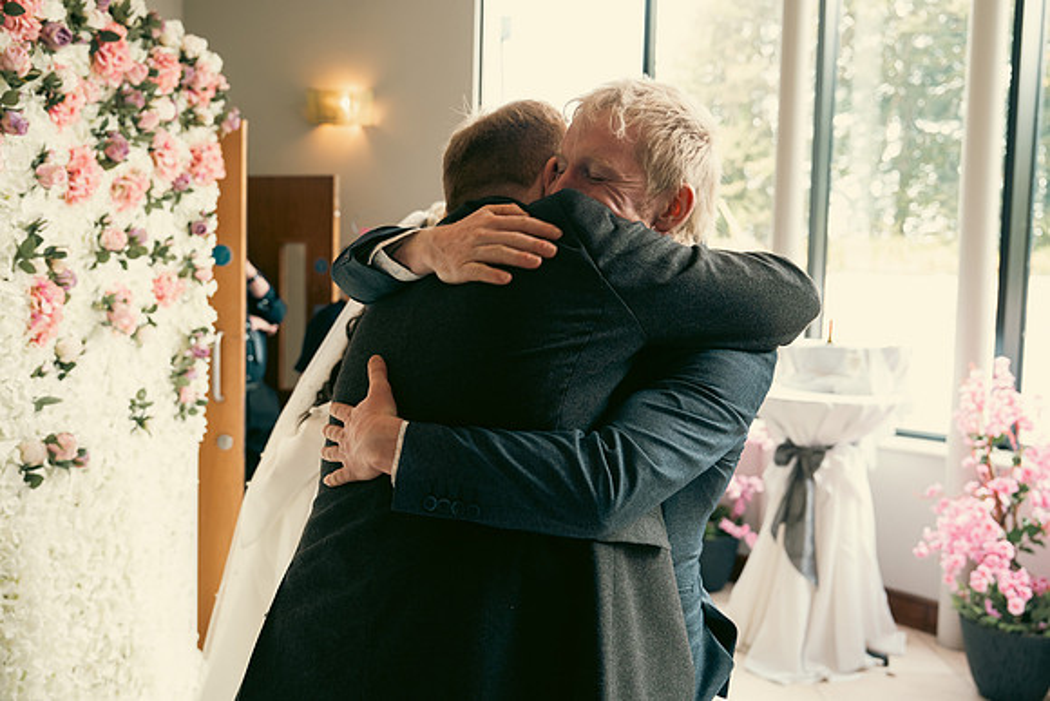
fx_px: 963
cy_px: 350
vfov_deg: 40.0
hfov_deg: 57.2
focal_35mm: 33
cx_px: 525
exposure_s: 1/160
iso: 800
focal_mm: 33
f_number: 3.5
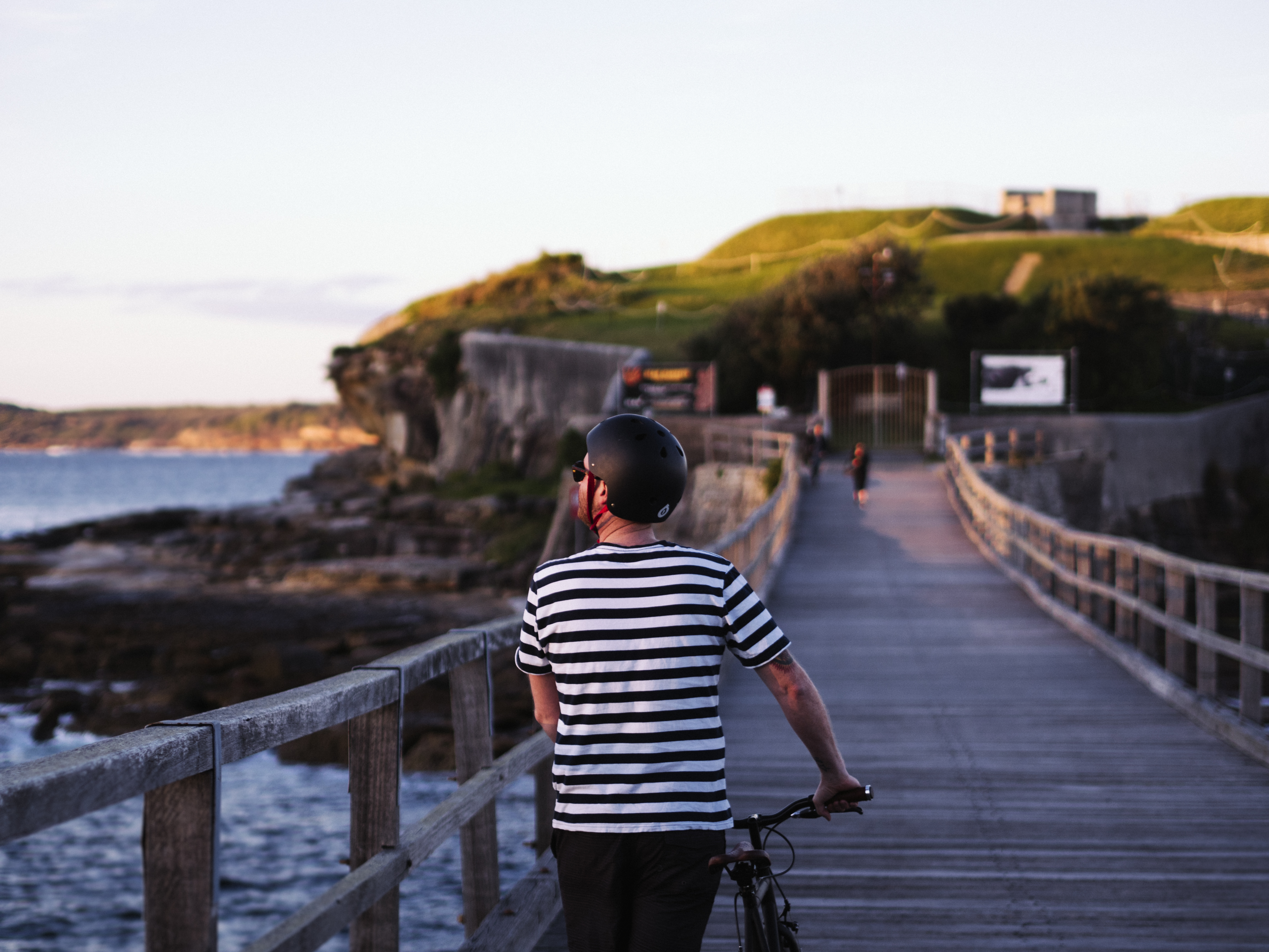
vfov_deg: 16.4
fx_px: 3299
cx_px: 634
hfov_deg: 21.8
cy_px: 476
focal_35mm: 90
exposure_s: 1/1250
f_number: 1.8
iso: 250
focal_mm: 45
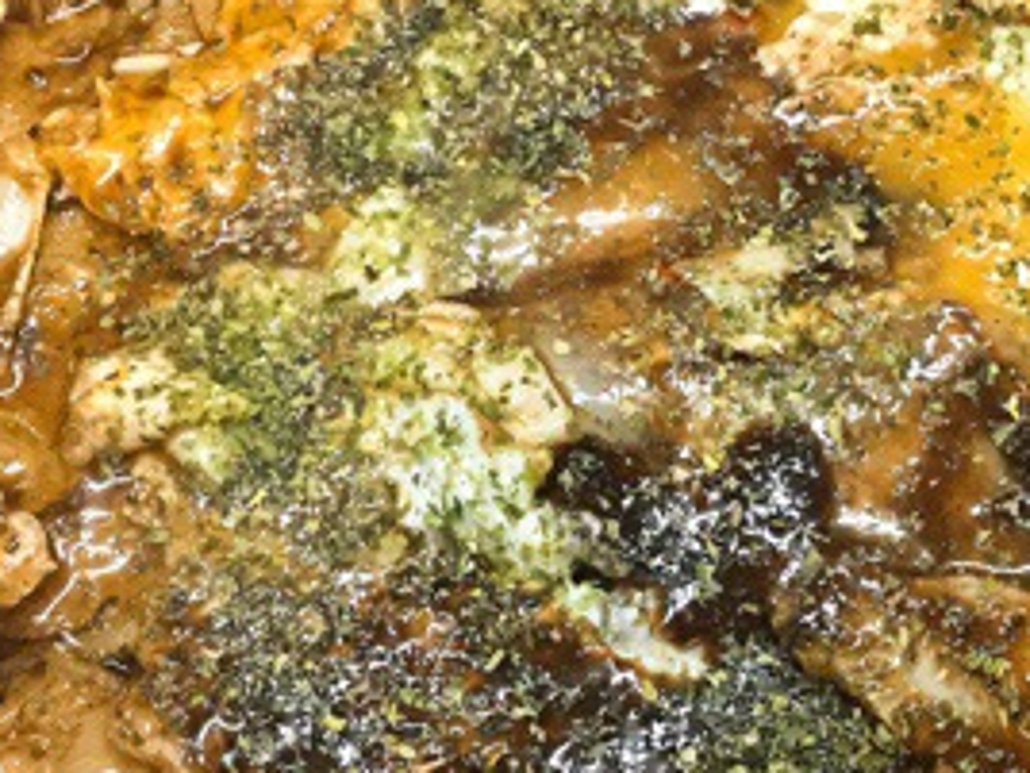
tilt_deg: -62.6
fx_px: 2202
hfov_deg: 26.3
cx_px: 626
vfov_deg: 19.9
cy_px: 373
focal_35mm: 74
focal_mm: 3.3
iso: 200
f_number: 2.4
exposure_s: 1/30
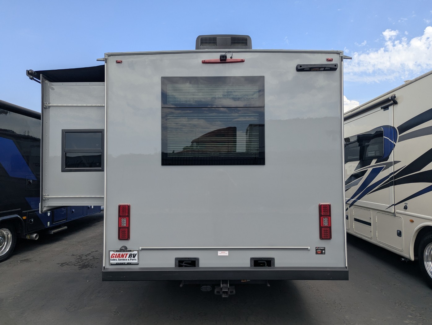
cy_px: 162
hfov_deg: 71.5
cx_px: 216
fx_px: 300
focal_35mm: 24
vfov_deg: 56.9
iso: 47
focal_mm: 6.81
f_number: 1.85
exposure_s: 1/1471
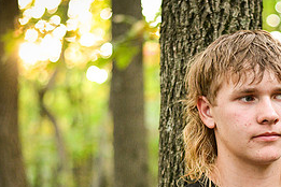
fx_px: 866
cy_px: 178
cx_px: 266
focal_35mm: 111
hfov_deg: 18.1
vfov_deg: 12.2
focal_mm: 50
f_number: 2.2
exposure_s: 1/400
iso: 4000
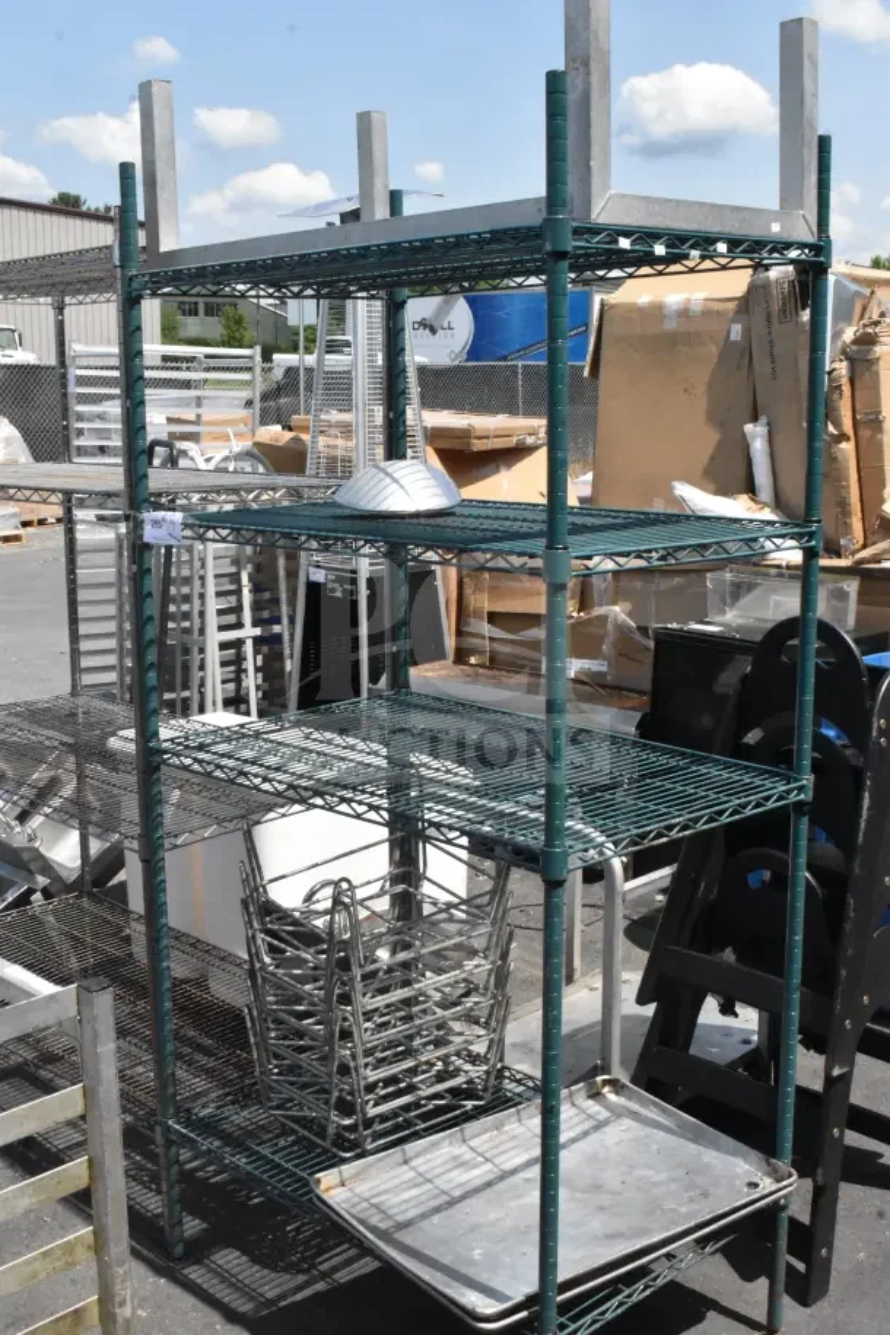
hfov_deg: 34.2
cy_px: 668
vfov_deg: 49.6
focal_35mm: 39
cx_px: 445
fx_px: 1446
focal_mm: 26
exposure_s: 1/2500
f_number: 25
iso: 6400
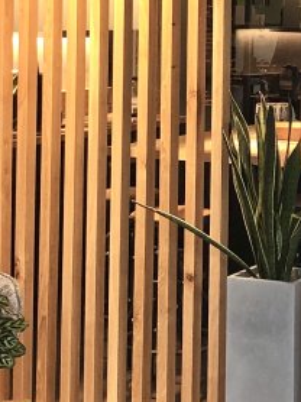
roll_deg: -0.7
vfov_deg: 16.1
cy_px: 32
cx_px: 294
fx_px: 1405
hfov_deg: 12.1
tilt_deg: -1.2
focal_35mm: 121
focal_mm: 3.99
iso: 40
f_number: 1.8
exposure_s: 1/20
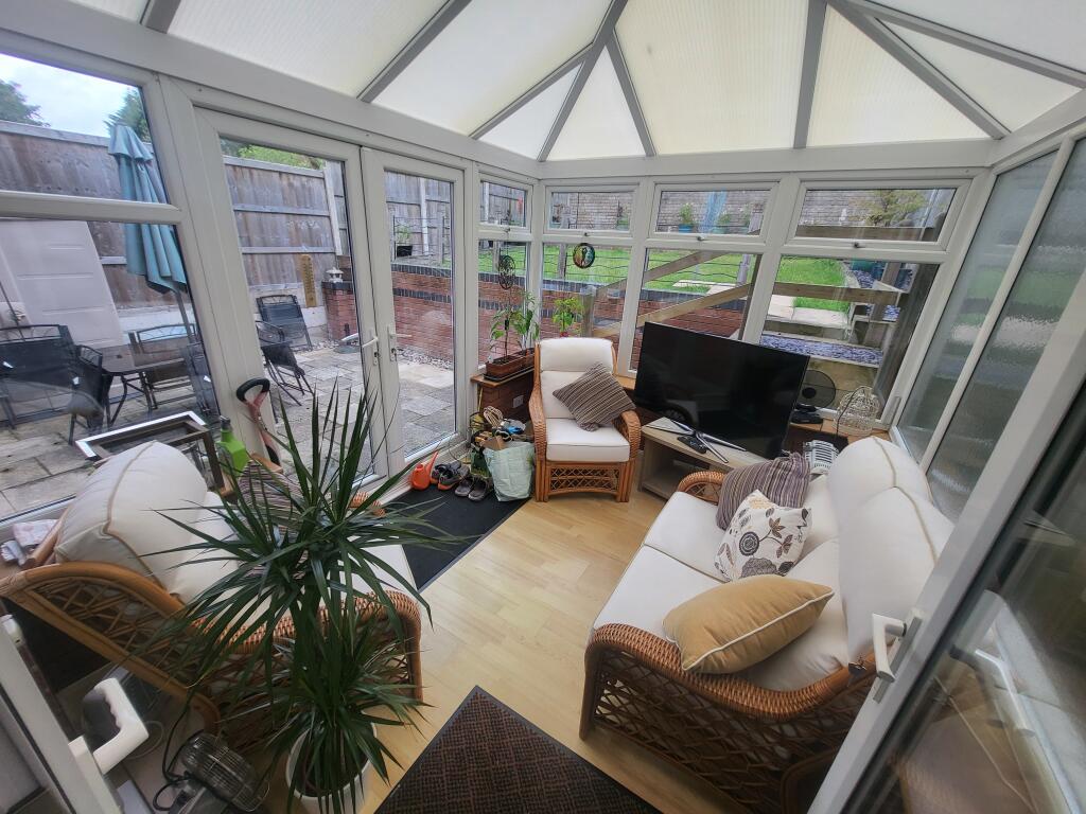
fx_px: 408
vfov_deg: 89.9
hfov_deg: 106.2
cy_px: 407
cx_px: 543
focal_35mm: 13
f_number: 2.2
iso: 32
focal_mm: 1.74
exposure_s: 1/118
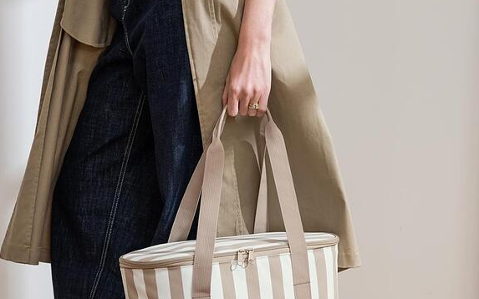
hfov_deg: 19.3
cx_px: 240
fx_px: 1410
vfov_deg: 12.0
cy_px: 259
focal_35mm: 108
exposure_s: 1/250
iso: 1000
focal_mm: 70
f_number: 5.6
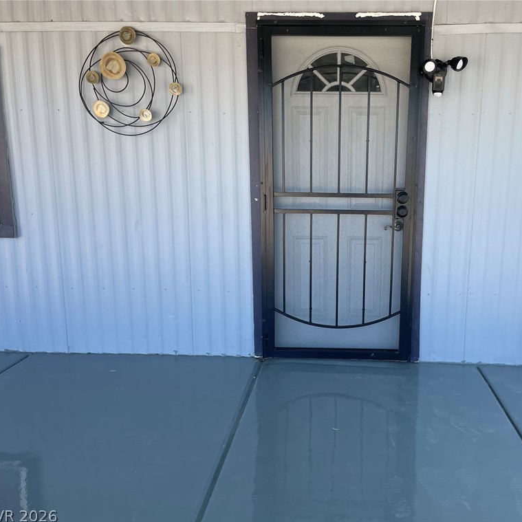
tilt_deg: -11.4
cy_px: 263
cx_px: 334
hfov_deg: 51.8
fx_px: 529
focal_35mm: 31
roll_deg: +0.2
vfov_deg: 52.5
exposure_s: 1/373
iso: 32
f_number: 1.6
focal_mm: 4.2
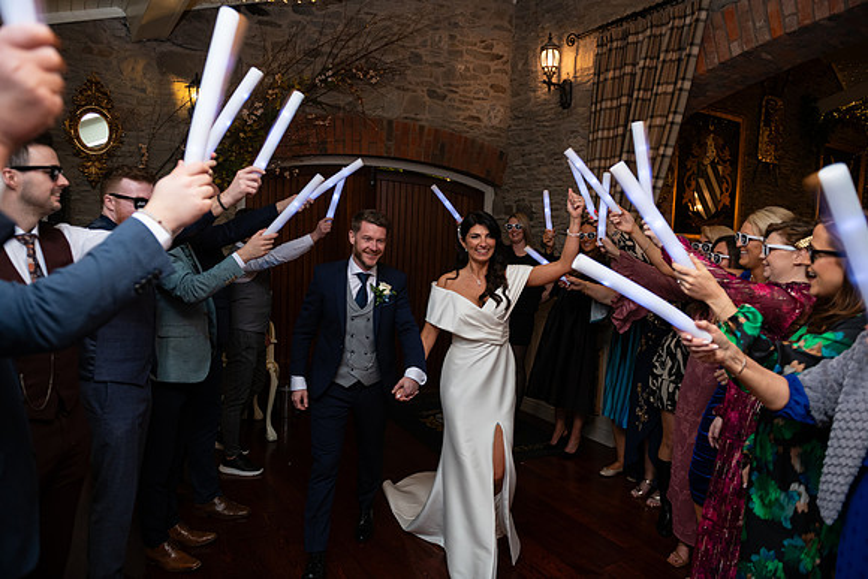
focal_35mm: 24
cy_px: 290
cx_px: 434
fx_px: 579
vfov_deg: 53.2
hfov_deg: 73.7
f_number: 3.5
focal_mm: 24
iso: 640
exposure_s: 1/160
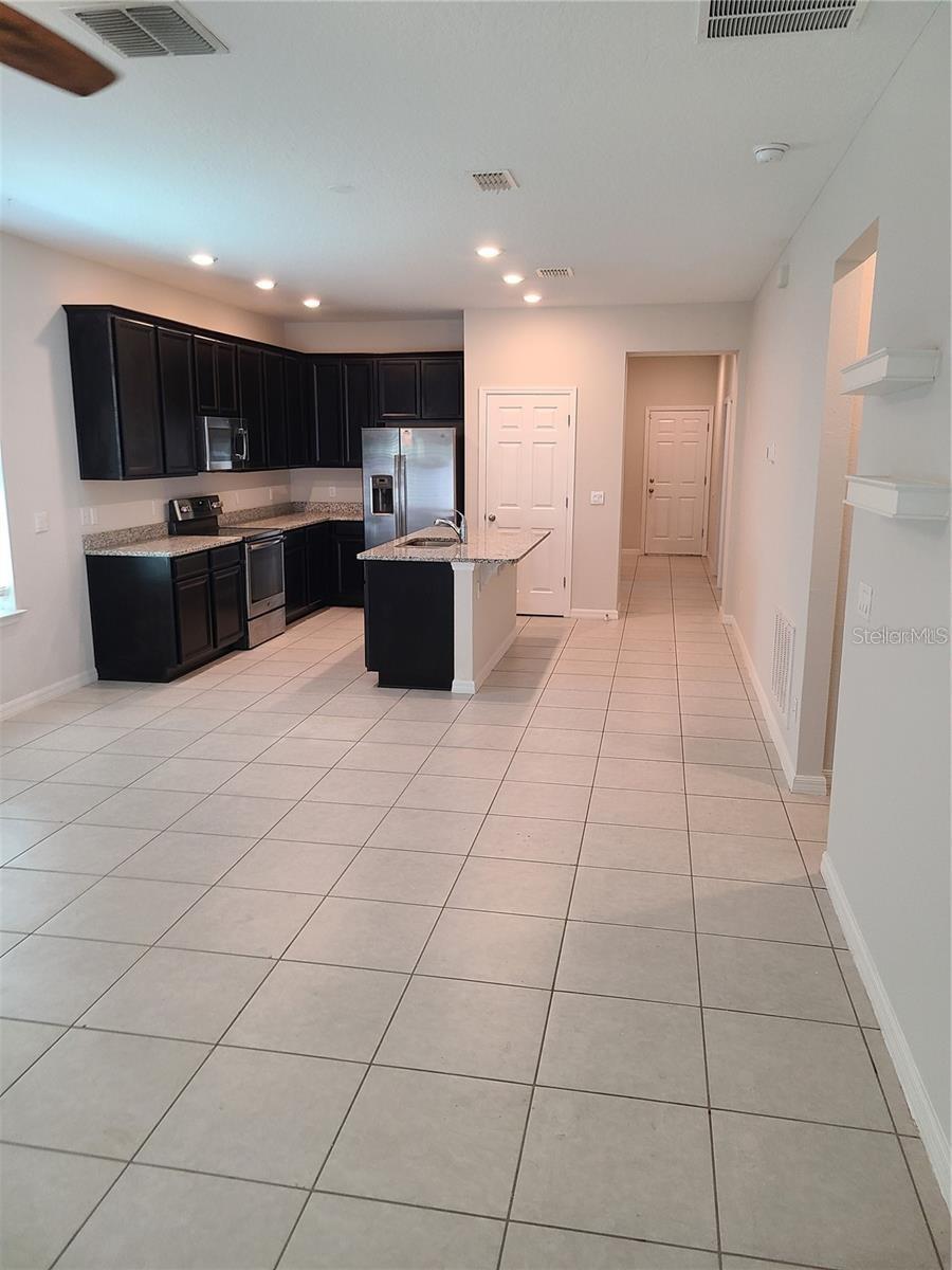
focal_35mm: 26
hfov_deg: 53.1
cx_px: 476
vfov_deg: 67.3
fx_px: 953
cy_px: 635
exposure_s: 1/59
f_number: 1.8
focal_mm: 5.4
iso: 125
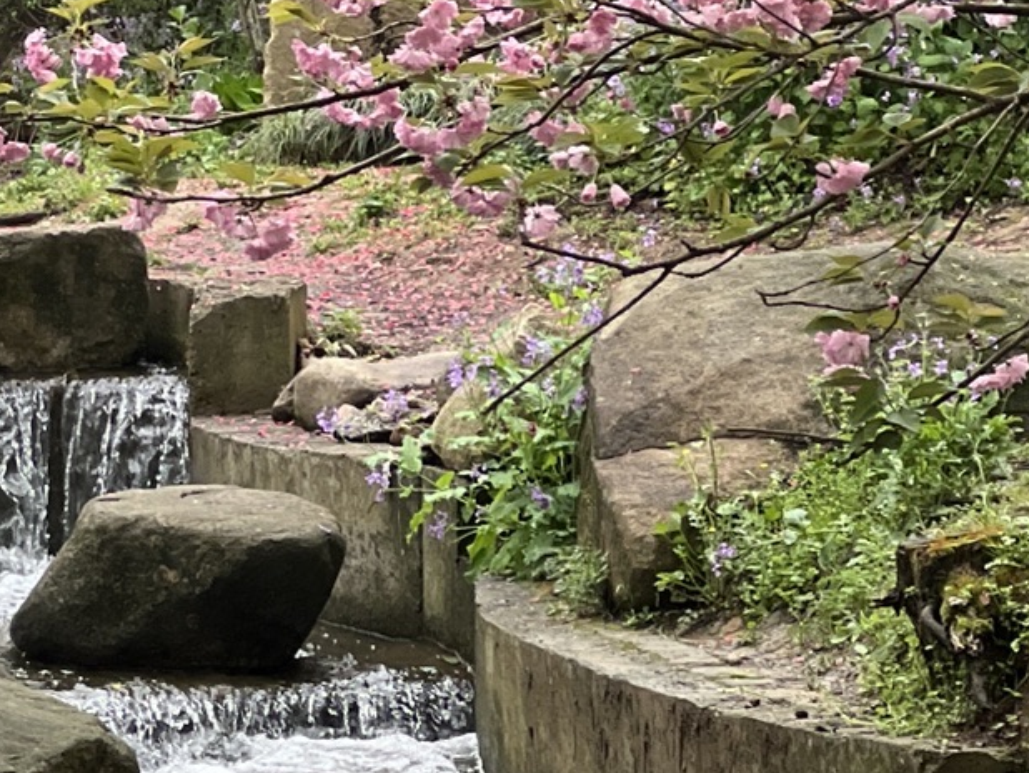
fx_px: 7405
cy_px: 280
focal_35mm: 249
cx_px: -423
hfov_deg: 7.8
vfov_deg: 6.0
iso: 64
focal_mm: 9
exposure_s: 1/121
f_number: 2.8
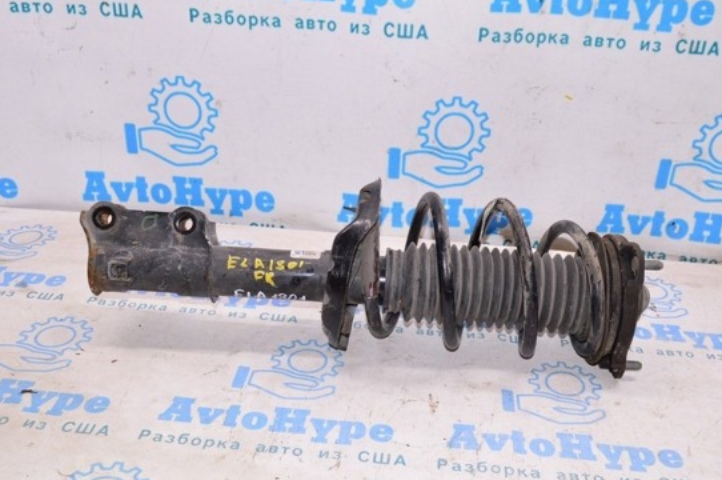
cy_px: 253
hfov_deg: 49.5
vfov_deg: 34.1
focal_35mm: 39
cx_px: 396
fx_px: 781
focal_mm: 22
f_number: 8
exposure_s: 1/100
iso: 1600
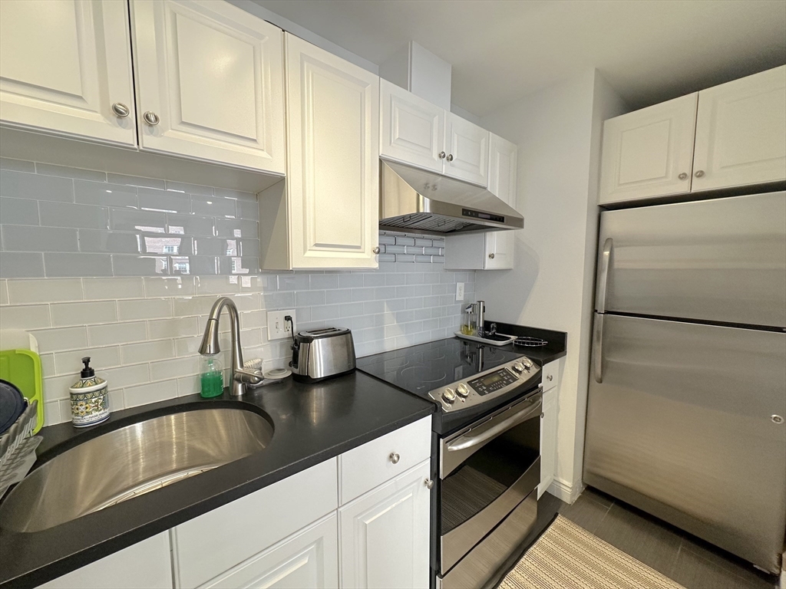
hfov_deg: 102.1
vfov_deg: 85.7
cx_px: 393
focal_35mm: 14
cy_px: 294
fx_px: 318
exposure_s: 1/120
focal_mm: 2.22
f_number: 2.2
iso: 160
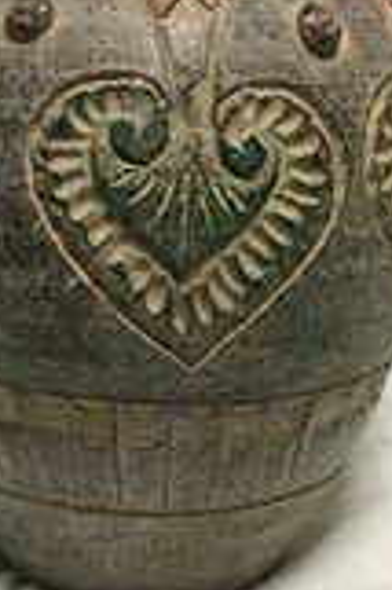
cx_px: 181
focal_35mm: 82
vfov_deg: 24.8
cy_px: 291
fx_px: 1342
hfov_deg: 16.6
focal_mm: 3.3
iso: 80
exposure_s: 1/30
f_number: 2.4
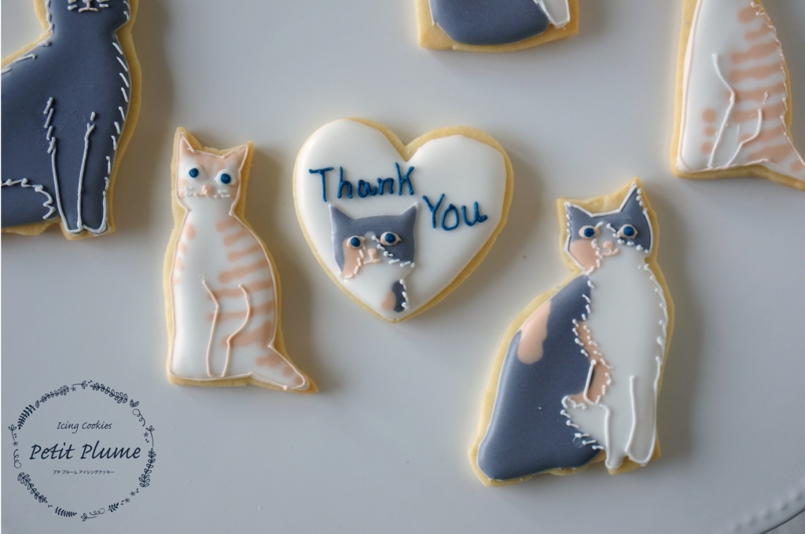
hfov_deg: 28.7
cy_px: 267
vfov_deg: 19.3
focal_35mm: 70
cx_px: 402
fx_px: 1574
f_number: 4
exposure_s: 1/200
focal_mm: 47
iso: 100
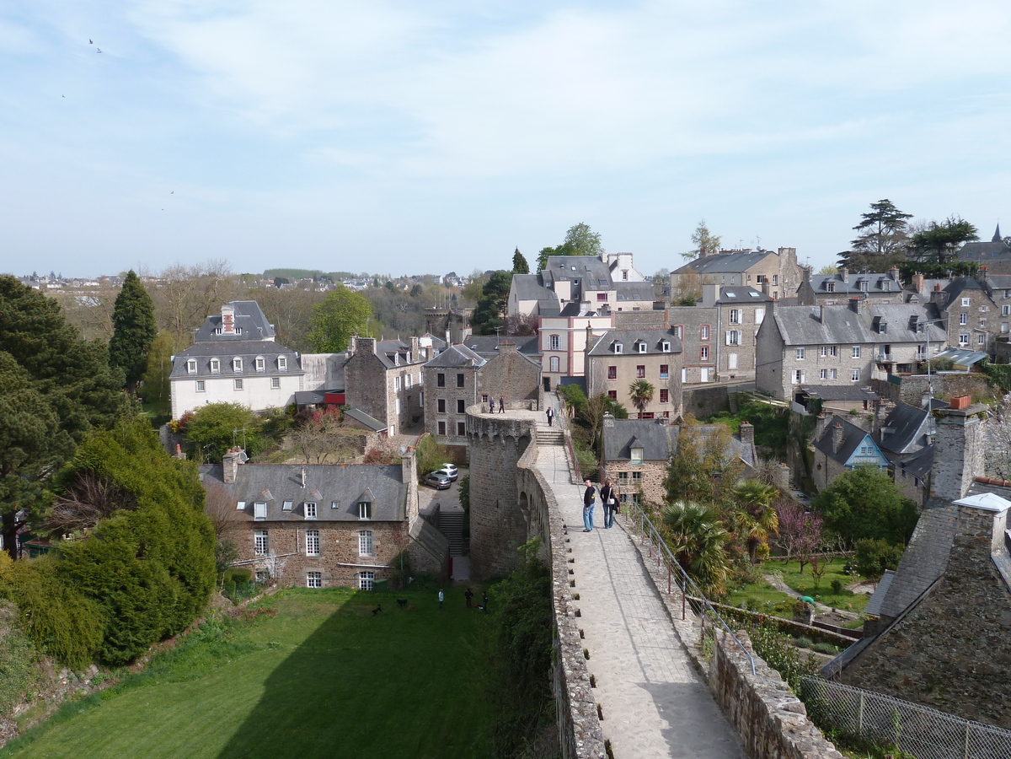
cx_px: 506
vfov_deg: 46.8
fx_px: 876
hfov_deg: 60.0
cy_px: 380
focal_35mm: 30
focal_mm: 5
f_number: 4
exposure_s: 1/500
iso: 80
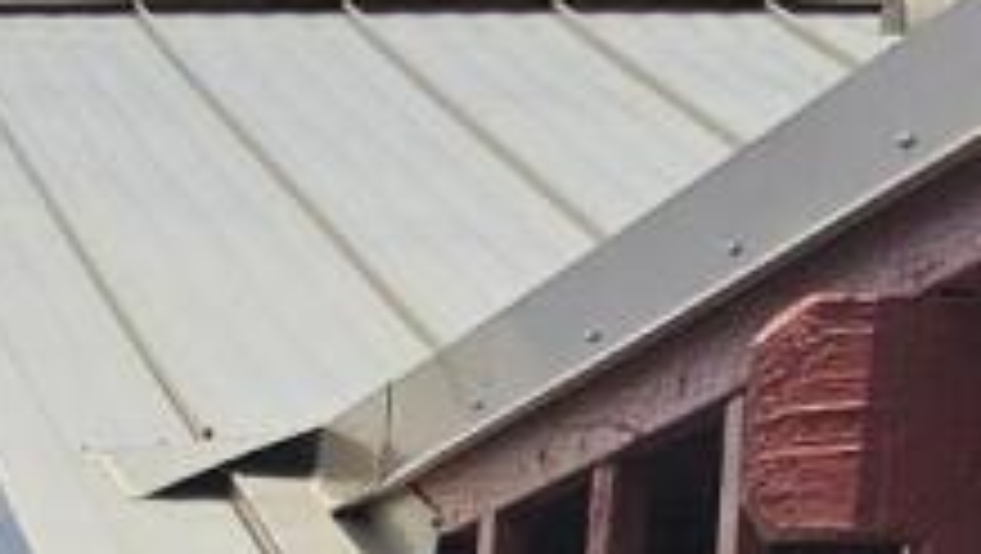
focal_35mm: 230
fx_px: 5987
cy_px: 1784
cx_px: -1404
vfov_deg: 5.0
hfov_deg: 8.5
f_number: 1.8
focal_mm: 5.4
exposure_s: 1/3502
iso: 25
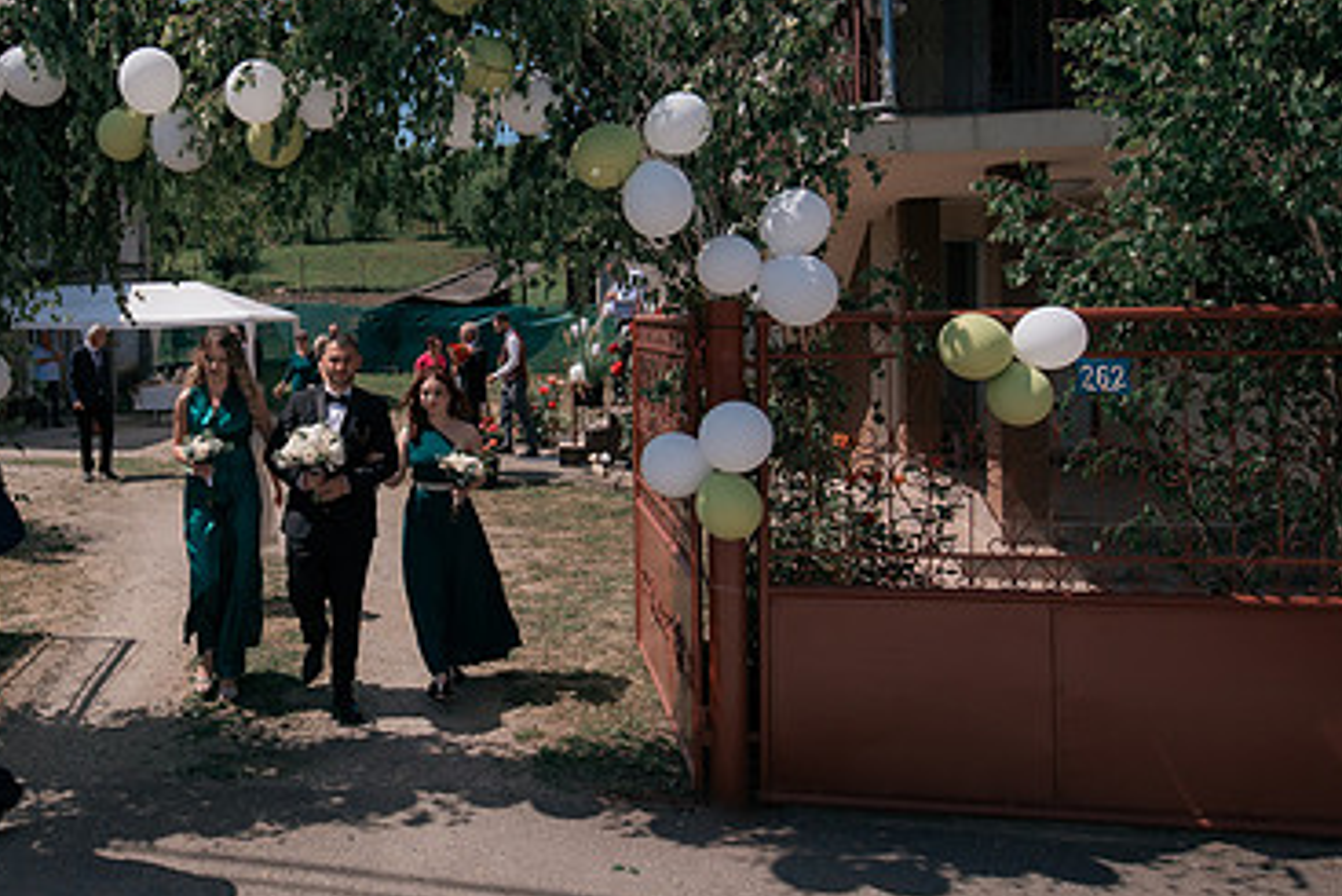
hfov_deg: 59.2
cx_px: 366
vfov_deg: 43.4
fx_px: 1119
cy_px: 357
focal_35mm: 30
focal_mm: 19
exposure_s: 1/2500
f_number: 6.3
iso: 320
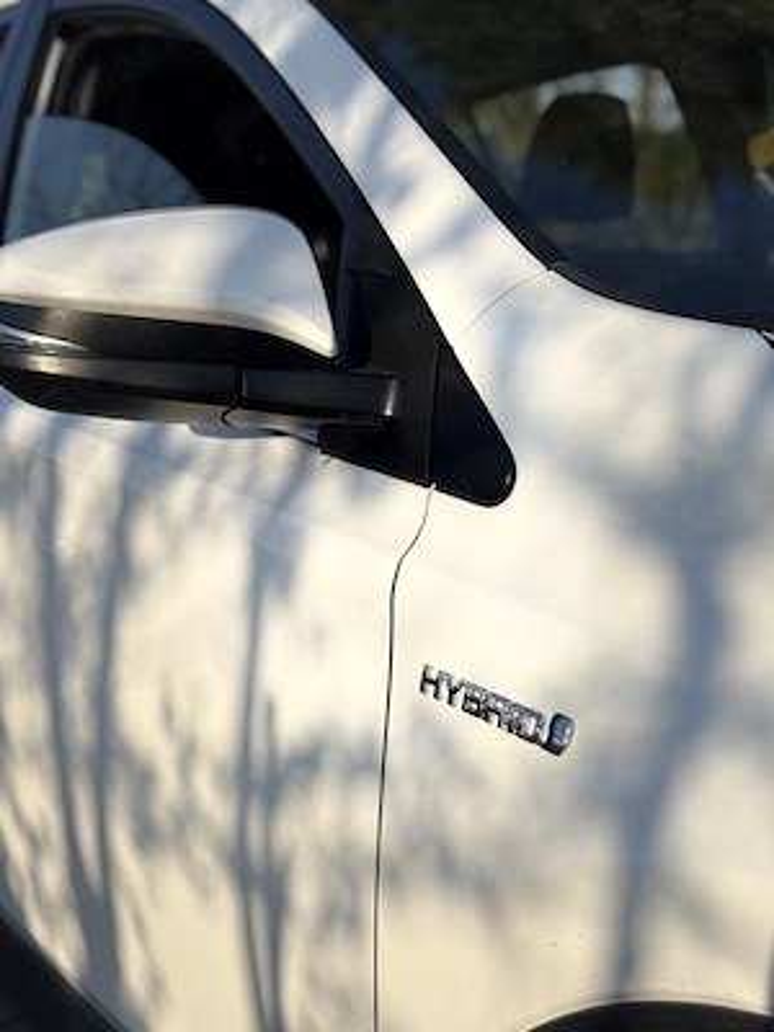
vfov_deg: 36.8
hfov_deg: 28.0
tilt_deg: -8.7
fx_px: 1550
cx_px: 387
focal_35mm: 52
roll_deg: +3.2
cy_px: 516
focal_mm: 5.96
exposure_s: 1/4329
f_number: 1.6
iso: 40
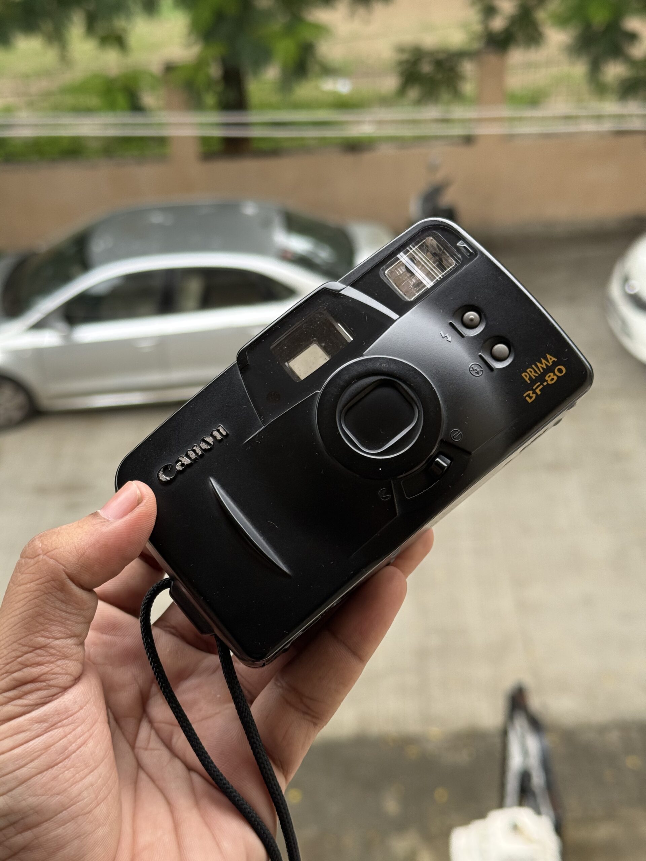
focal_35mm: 48
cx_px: 323
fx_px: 1194
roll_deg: +1.6
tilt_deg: -32.9
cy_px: 430
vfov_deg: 39.7
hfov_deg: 30.3
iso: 100
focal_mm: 6.76
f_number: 1.78
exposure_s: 1/81
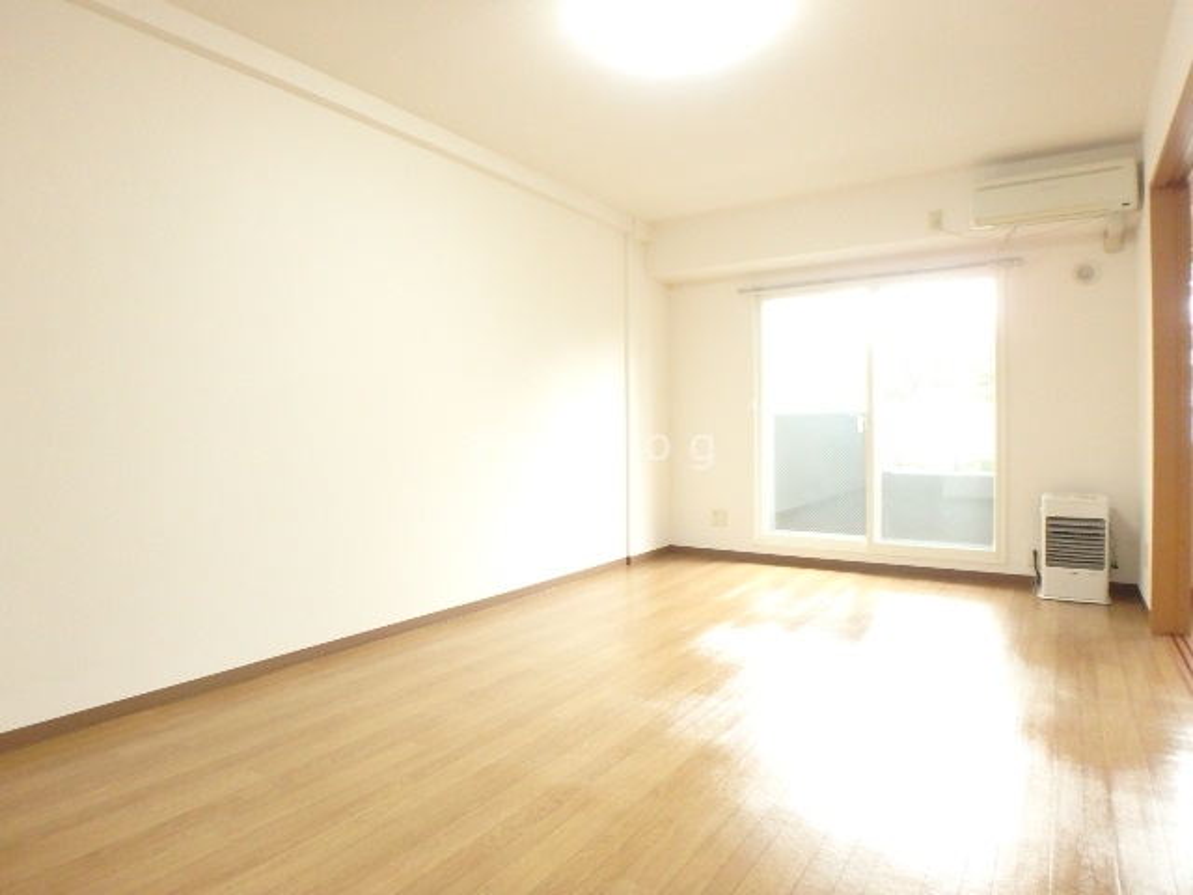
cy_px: 448
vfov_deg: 63.4
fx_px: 724
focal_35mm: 21
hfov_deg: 79.0
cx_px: 596
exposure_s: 1/30
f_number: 3.5
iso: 800
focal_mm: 3.7
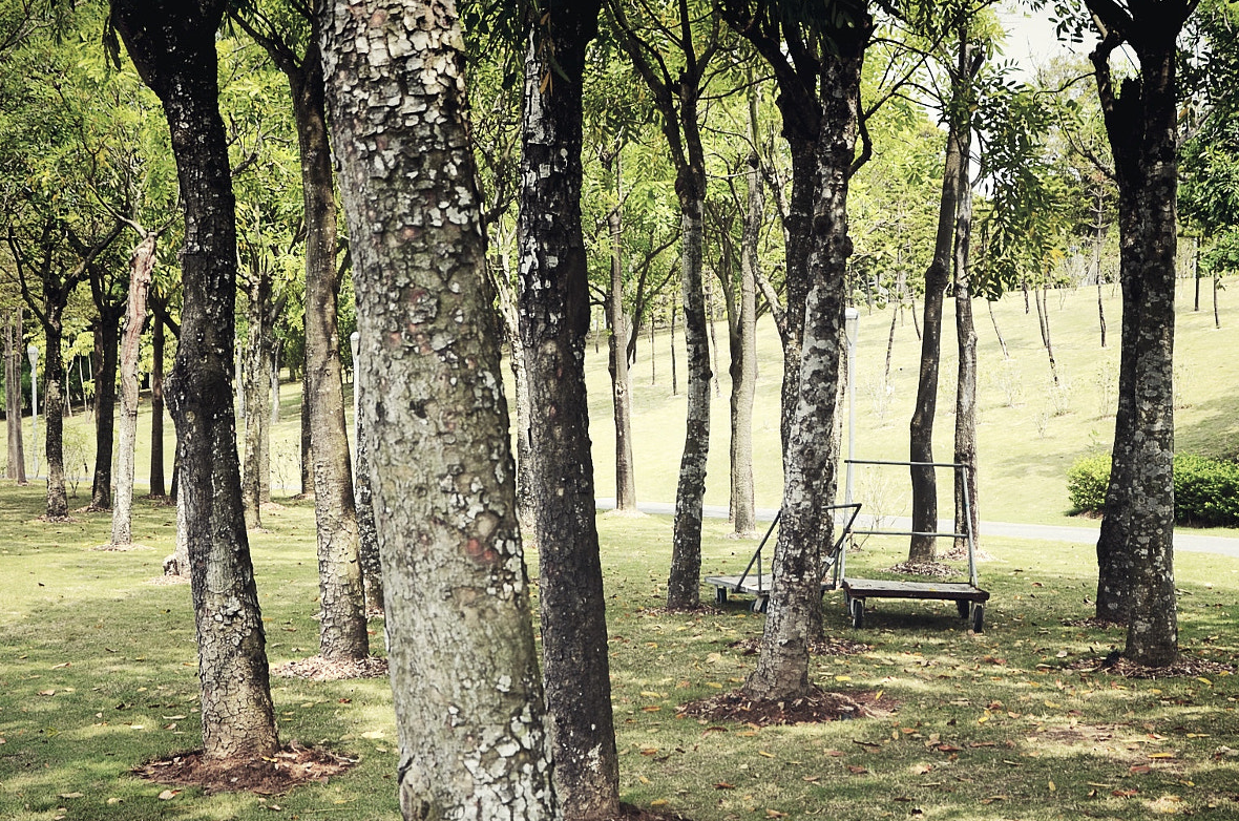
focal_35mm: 61
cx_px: 719
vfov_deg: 22.1
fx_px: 2095
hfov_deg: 32.9
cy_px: 545
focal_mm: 30
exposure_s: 1/200
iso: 100
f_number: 7.1
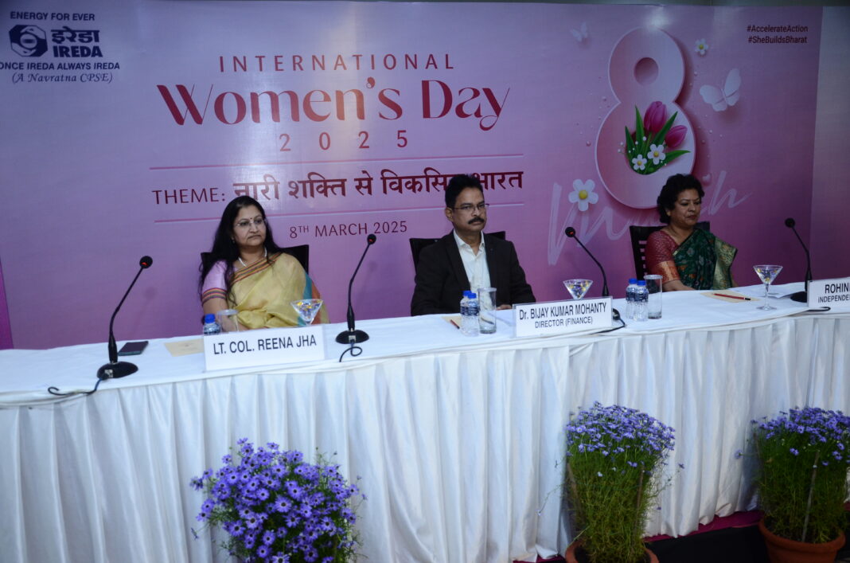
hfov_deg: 59.6
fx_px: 742
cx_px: 425
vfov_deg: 41.5
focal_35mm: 32
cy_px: 282
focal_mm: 21
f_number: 4
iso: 800
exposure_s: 1/125
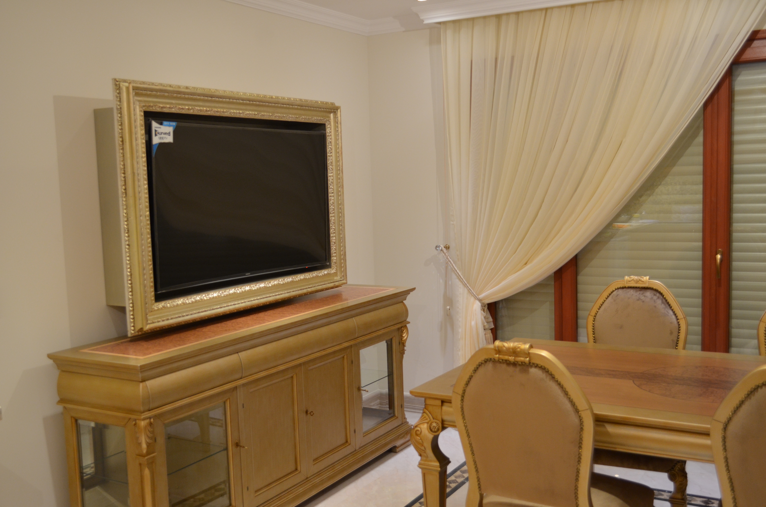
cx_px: 383
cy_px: 254
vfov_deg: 36.7
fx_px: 764
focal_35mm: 36
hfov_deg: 53.2
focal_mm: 24
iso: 640
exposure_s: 1/15
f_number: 4.5
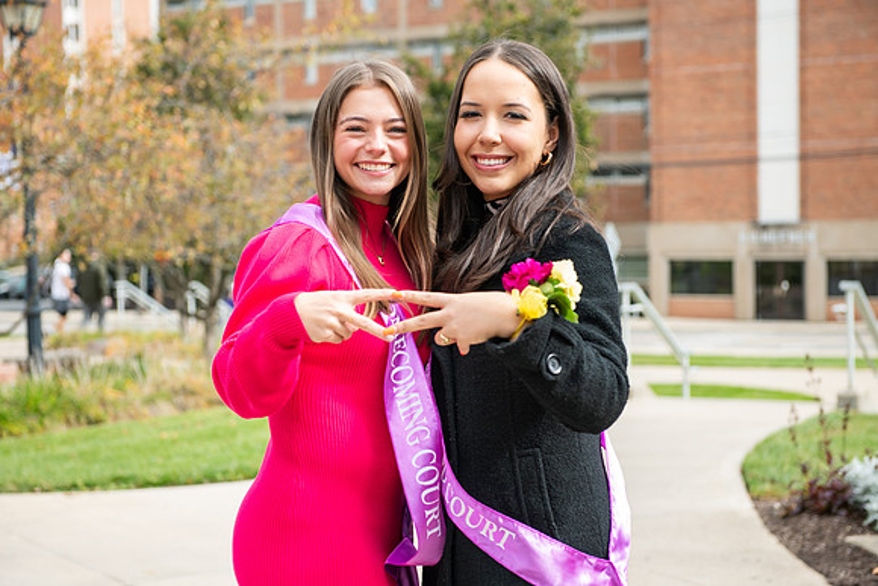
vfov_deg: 19.5
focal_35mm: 70
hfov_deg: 28.8
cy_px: 293
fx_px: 1708
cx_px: 439
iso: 250
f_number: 4.5
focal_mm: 70
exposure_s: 1/400
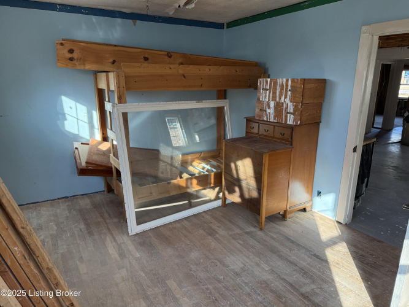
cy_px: 154
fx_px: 284
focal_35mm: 24
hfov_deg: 71.6
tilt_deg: -14.7
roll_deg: +0.4
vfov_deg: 56.8
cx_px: 204
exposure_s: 1/93
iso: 200
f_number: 1.78
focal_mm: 6.76
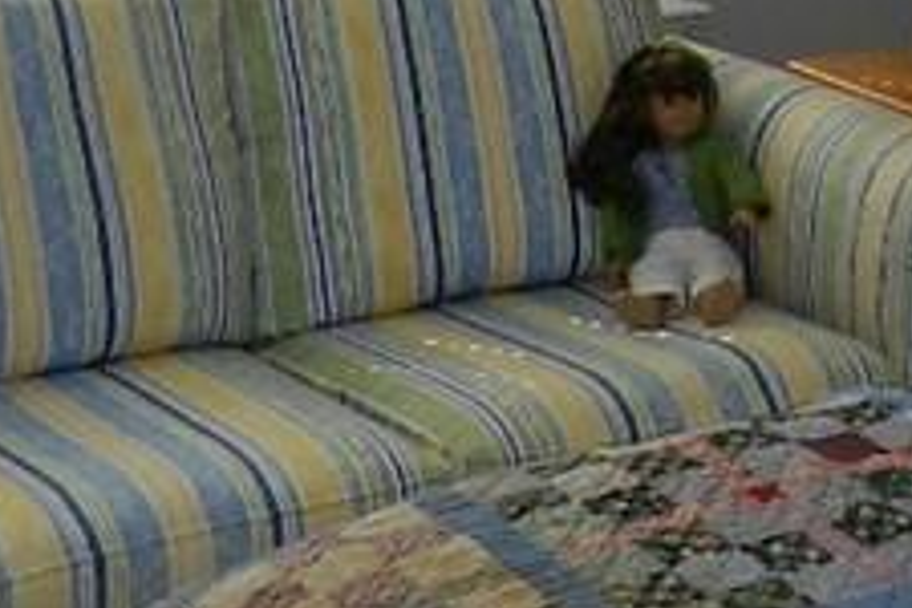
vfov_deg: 11.8
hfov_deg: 17.5
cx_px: 1216
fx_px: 2761
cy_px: -405
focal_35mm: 109
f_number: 3.4
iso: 160
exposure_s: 1/320
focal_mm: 4
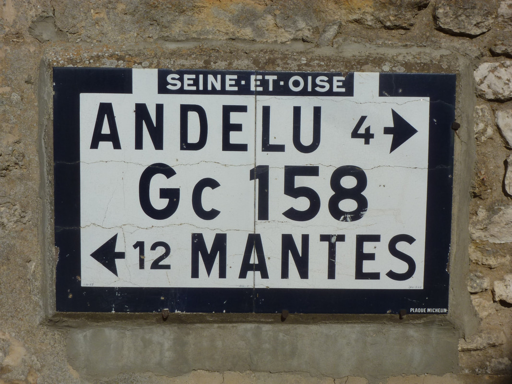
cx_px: 256
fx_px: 769
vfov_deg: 28.0
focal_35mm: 52
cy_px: 192
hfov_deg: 36.8
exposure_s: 1/800
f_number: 6.3
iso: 100
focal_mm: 9.4
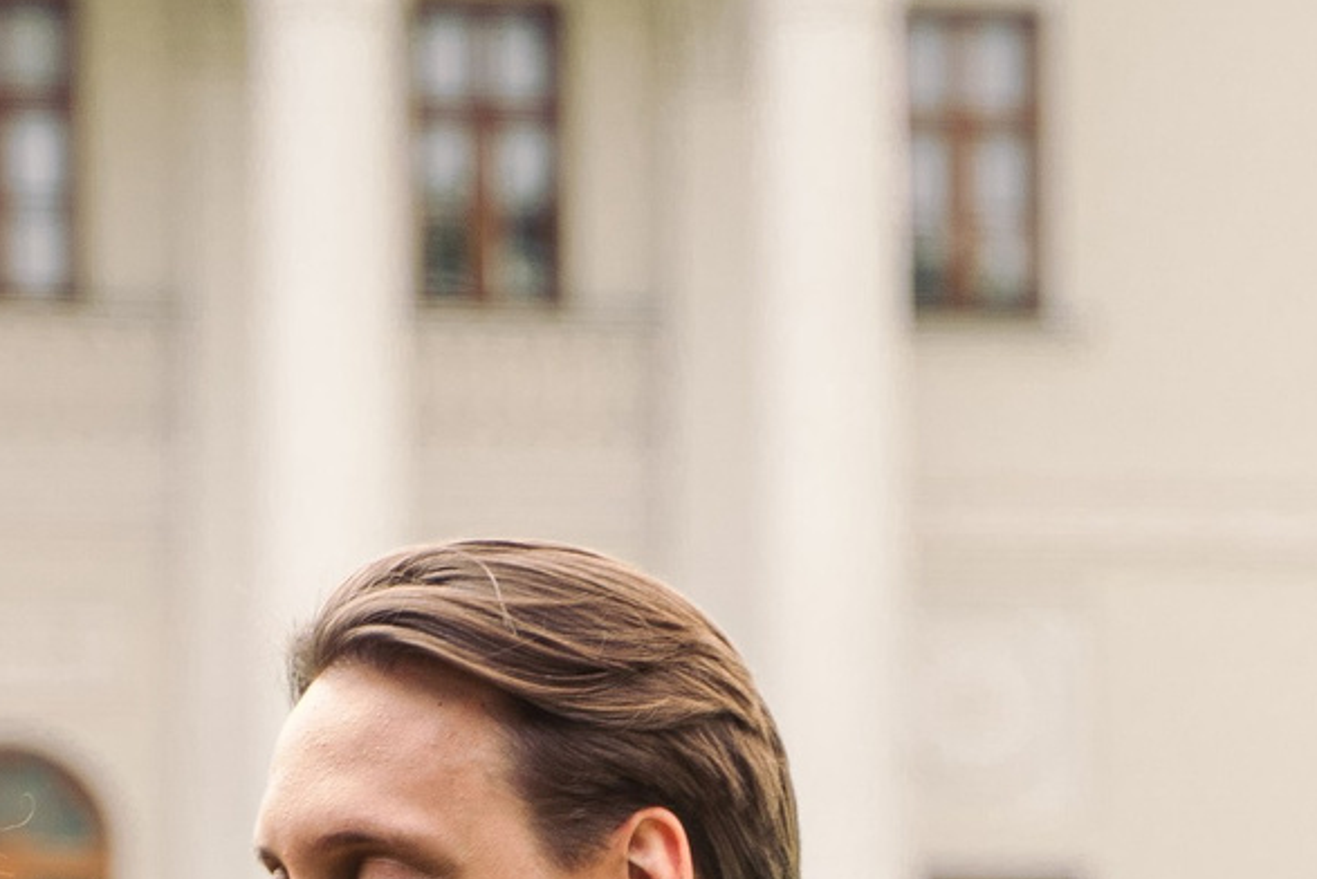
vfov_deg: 4.2
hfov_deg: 6.3
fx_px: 11968
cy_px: 1838
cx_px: 696
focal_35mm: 327
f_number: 3.5
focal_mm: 75
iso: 100
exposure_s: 1/125
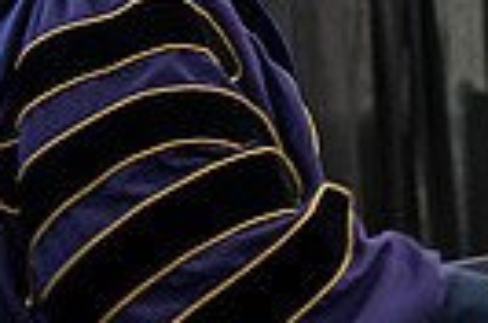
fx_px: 5031
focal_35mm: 372
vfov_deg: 3.7
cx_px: 455
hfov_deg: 5.5
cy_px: 240
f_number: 4.5
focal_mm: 85
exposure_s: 1/200
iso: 4000
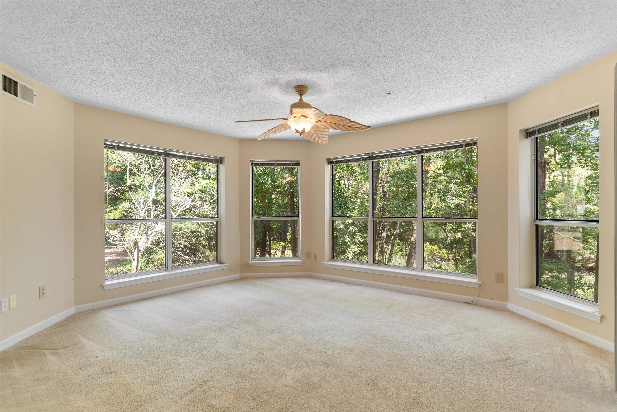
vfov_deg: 67.4
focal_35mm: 18
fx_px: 308
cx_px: 308
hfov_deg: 90.0
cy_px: 206
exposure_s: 1/13
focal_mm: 12
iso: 100
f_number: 4.8
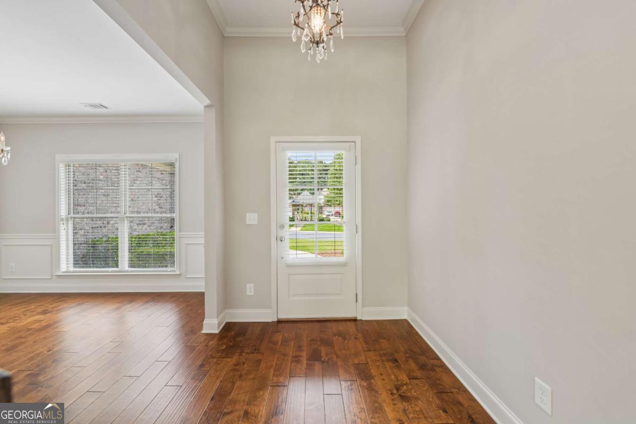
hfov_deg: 104.3
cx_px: 318
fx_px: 247
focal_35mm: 14
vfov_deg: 81.2
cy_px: 212
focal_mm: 14
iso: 400
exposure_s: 1/125
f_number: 8
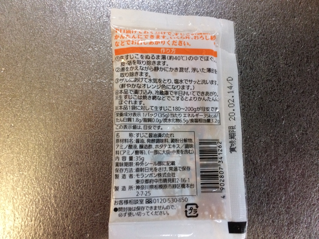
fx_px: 267
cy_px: 120
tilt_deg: -80.1
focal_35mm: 29
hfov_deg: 61.7
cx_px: 160
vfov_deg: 48.2
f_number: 2.2
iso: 200
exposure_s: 1/30
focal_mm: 4.15
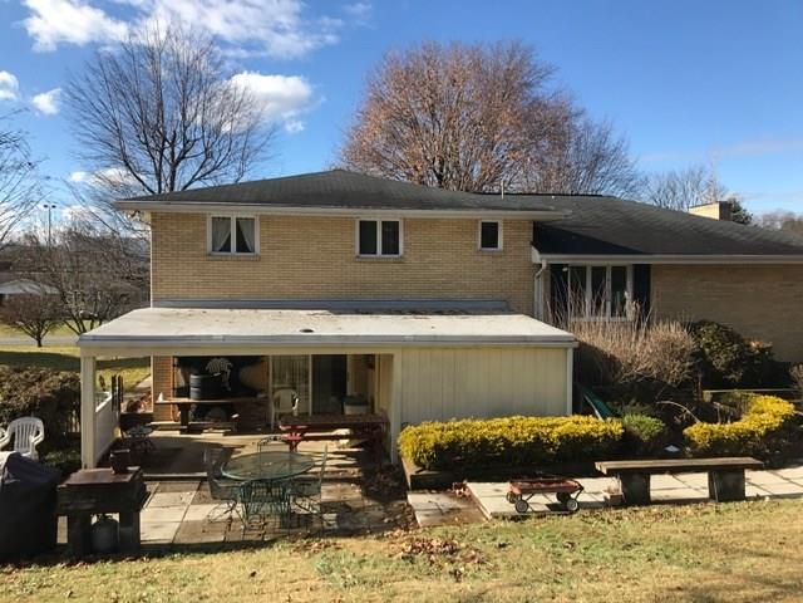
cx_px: 402
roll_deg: +1.1
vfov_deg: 49.7
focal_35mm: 28
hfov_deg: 63.4
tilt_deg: +0.1
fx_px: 650
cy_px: 302
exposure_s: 1/1429
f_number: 1.8
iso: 20
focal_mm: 3.99
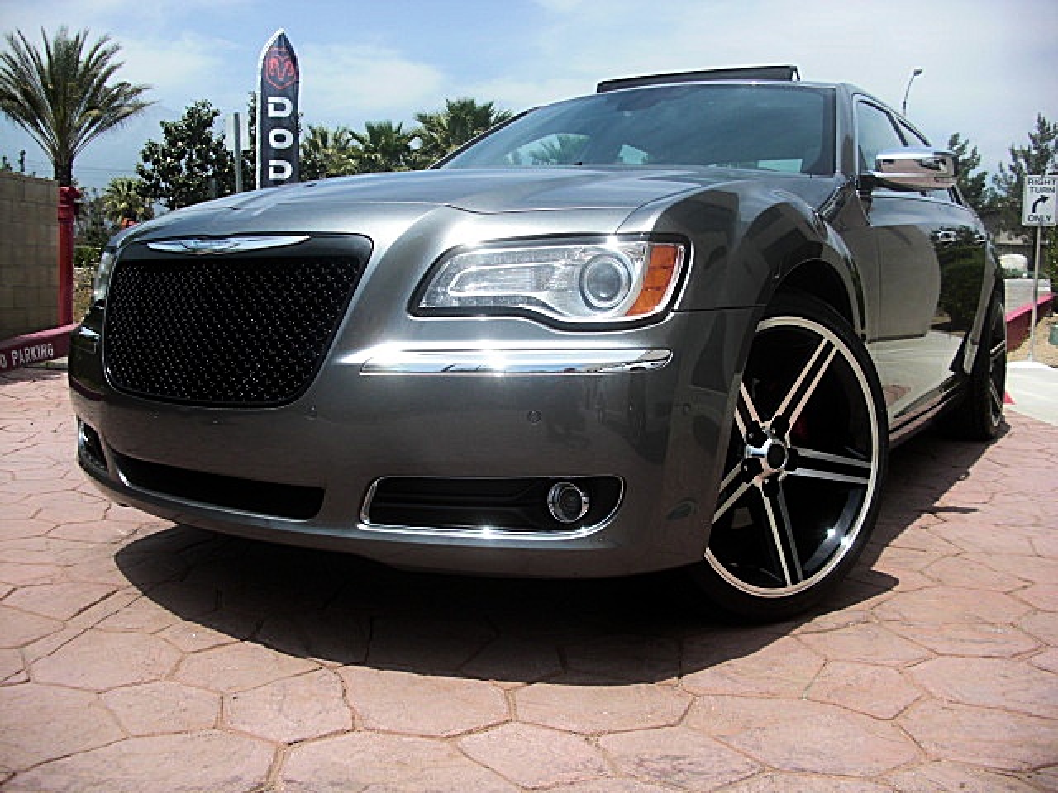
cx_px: 529
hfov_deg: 51.4
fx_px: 1100
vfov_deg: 39.7
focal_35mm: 36
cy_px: 396
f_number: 2.8
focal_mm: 6.3
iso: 50
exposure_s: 1/1000
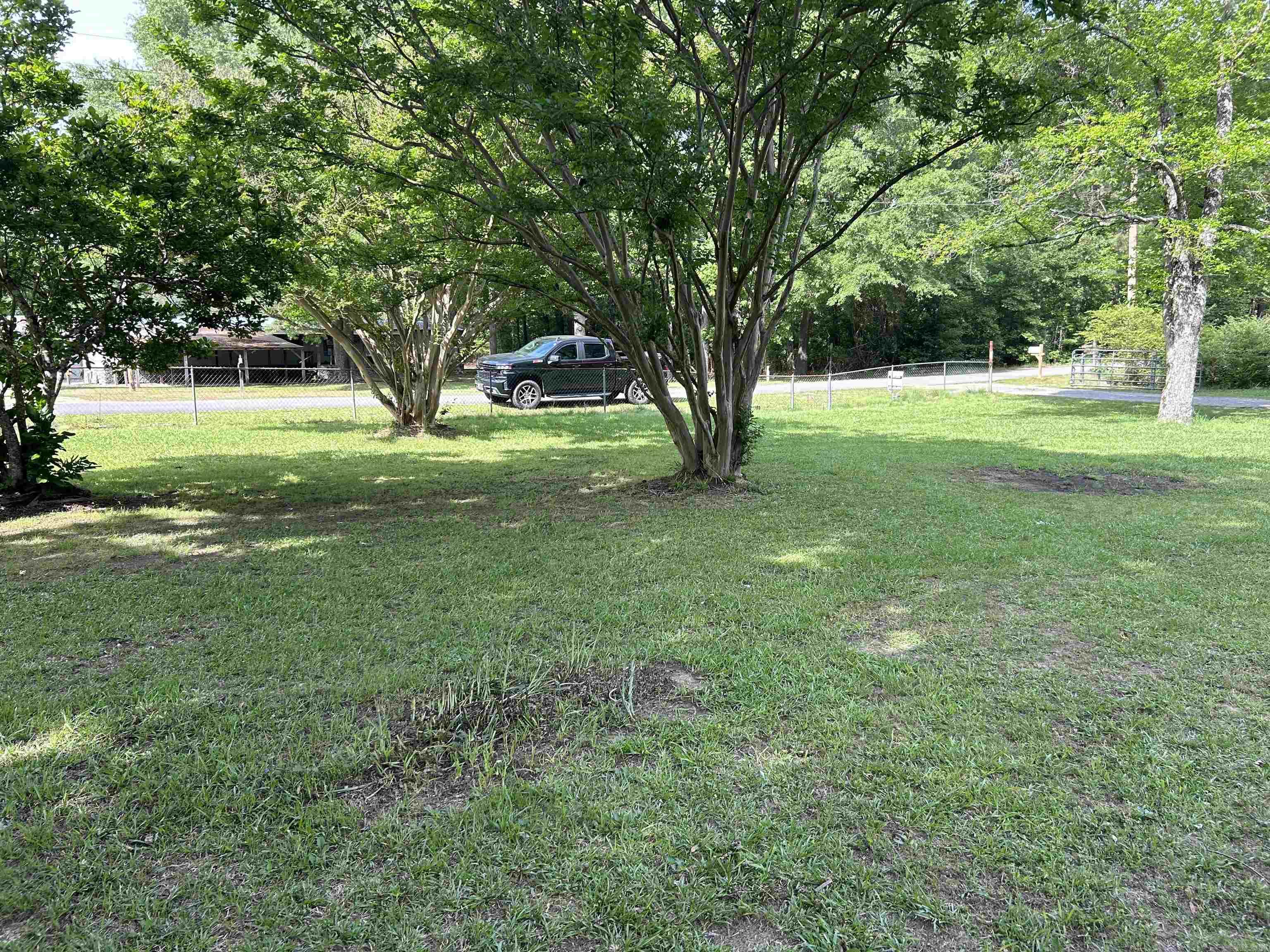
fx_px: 954
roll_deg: +2.1
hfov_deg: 67.3
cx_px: 635
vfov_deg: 53.1
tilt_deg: -6.6
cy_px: 476
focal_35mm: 26
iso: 50
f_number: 1.5
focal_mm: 5.7
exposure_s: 1/552
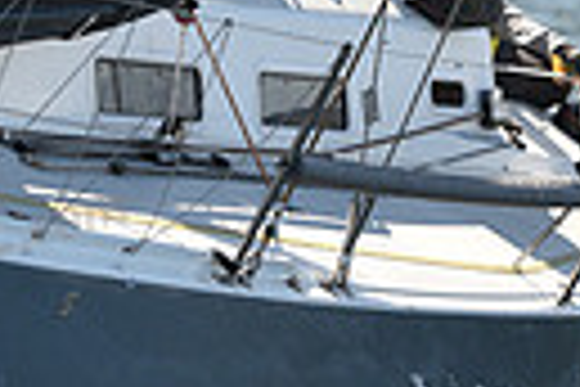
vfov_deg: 2.6
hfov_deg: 3.8
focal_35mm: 538
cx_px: 364
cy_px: -25
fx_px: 8667
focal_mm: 120
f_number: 2.8
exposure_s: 1/1000
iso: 250
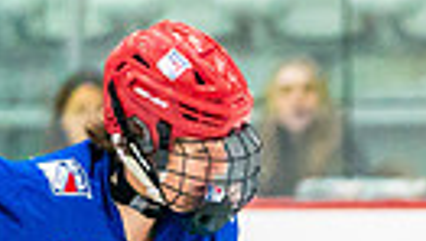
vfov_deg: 1.1
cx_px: 645
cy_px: 660
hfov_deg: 1.9
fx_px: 13049
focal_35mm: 1154
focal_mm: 179
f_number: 2.8
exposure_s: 1/1000
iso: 3200
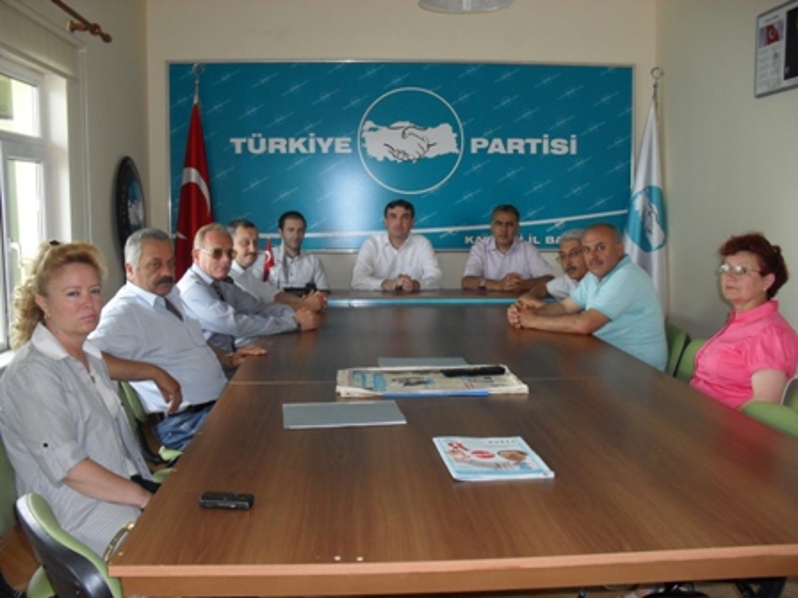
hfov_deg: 52.6
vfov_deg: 40.7
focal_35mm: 35
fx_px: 807
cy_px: 299
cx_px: 399
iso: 200
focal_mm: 6.3
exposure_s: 1/45
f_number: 3.2
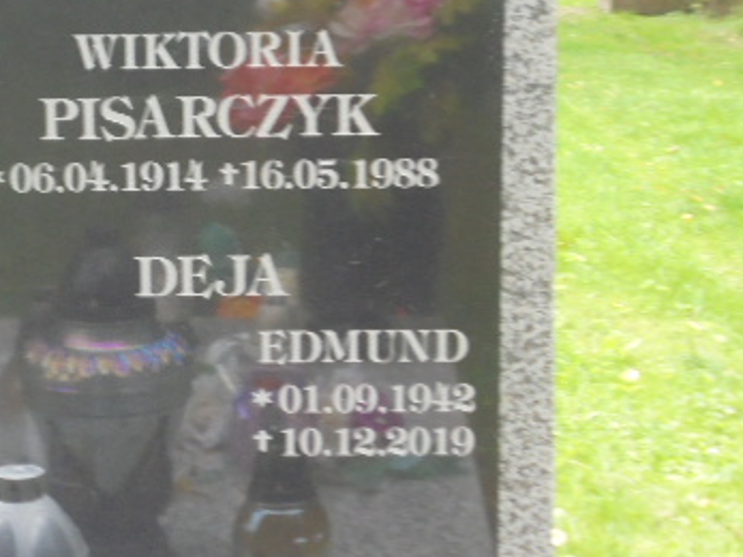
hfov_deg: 16.6
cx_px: 150
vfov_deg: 12.5
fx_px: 2532
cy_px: 227
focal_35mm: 118
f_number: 5.6
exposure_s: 1/30
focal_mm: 11.5
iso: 250
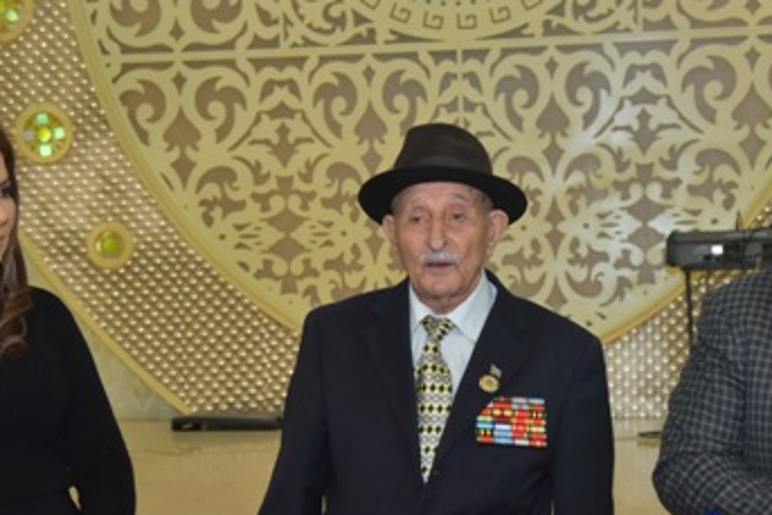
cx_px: 410
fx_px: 1759
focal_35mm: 82
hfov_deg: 24.7
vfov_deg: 16.6
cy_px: 406
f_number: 6.3
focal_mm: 44
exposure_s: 1/125
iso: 1250
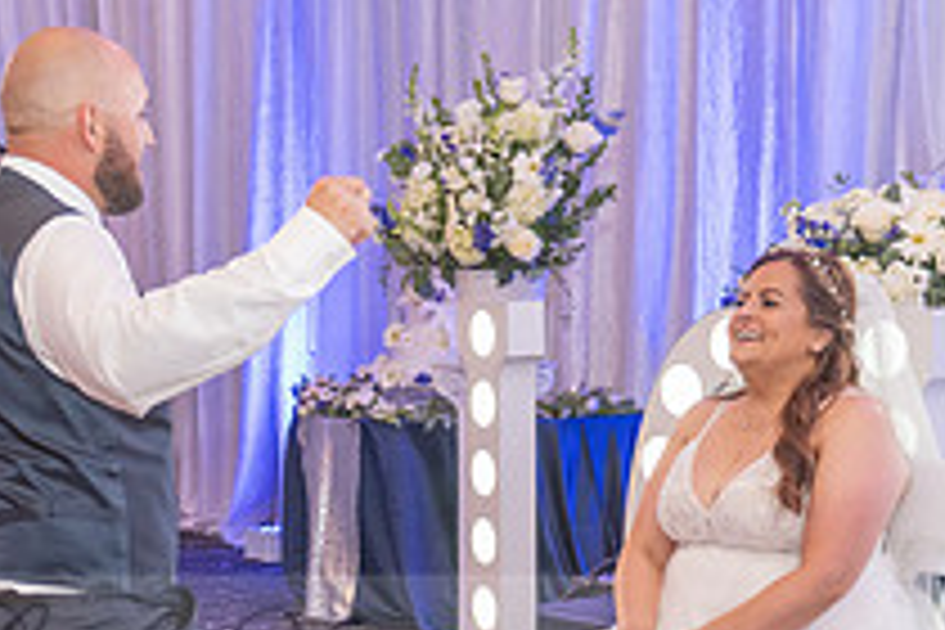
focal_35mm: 80
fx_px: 2100
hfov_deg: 25.1
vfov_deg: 16.6
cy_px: 682
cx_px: 243
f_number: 3.5
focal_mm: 29
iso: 1600
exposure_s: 1/200
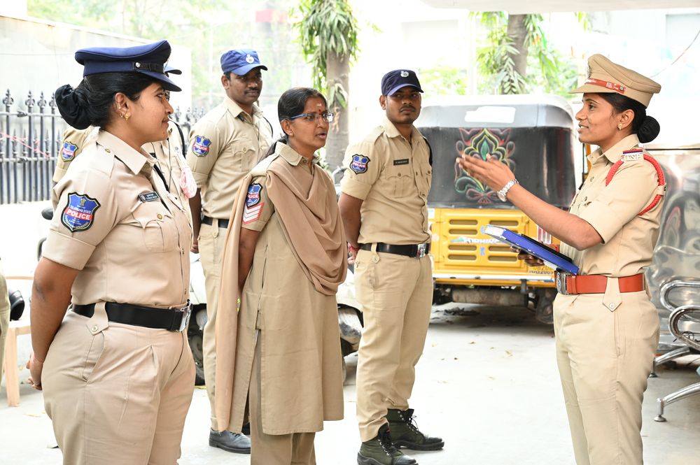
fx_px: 1146
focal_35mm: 59
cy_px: 232
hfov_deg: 34.0
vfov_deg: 23.0
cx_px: 350
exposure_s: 1/90
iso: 1600
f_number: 6.7
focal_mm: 59
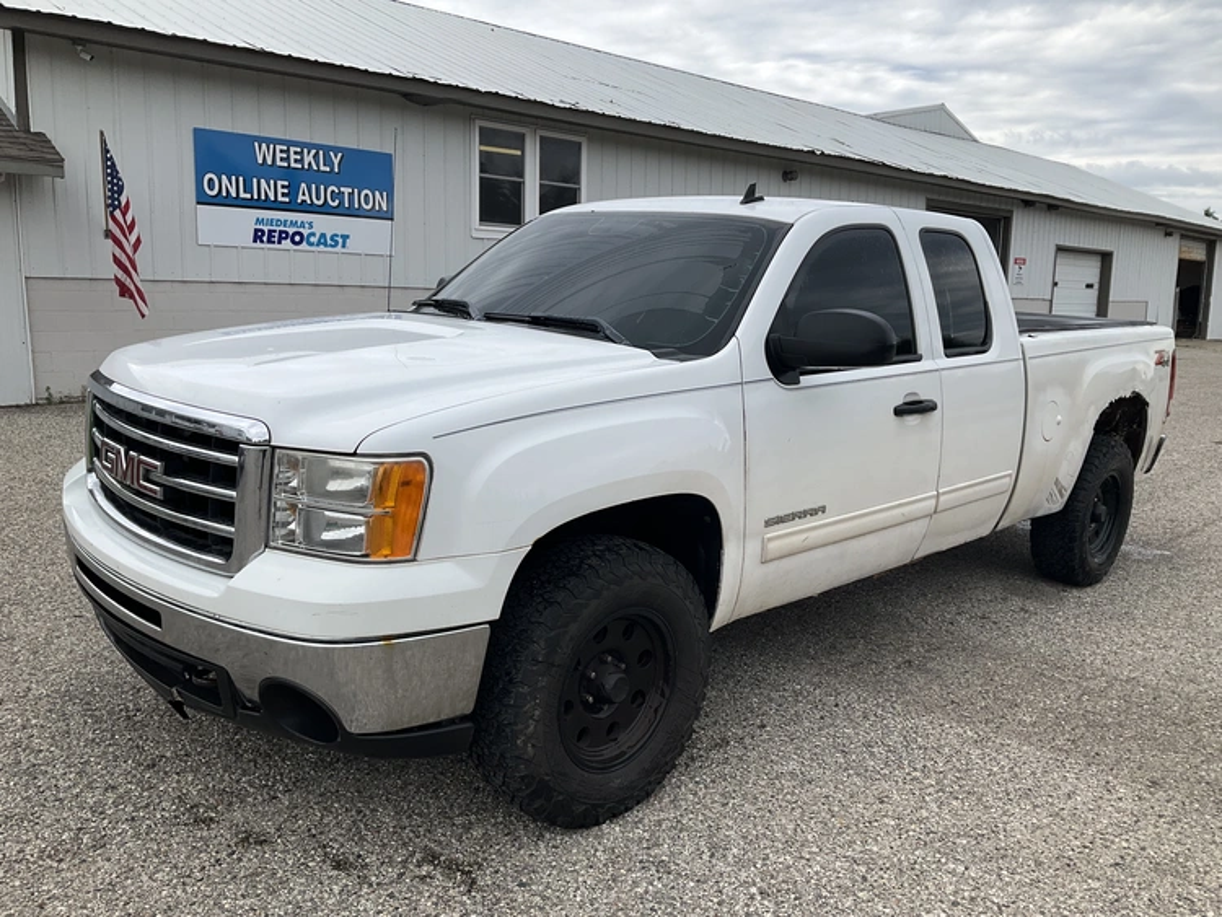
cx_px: 611
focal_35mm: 29
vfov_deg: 48.3
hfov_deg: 61.6
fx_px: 1024
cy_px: 458
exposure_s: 1/929
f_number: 1.8
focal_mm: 3
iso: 25
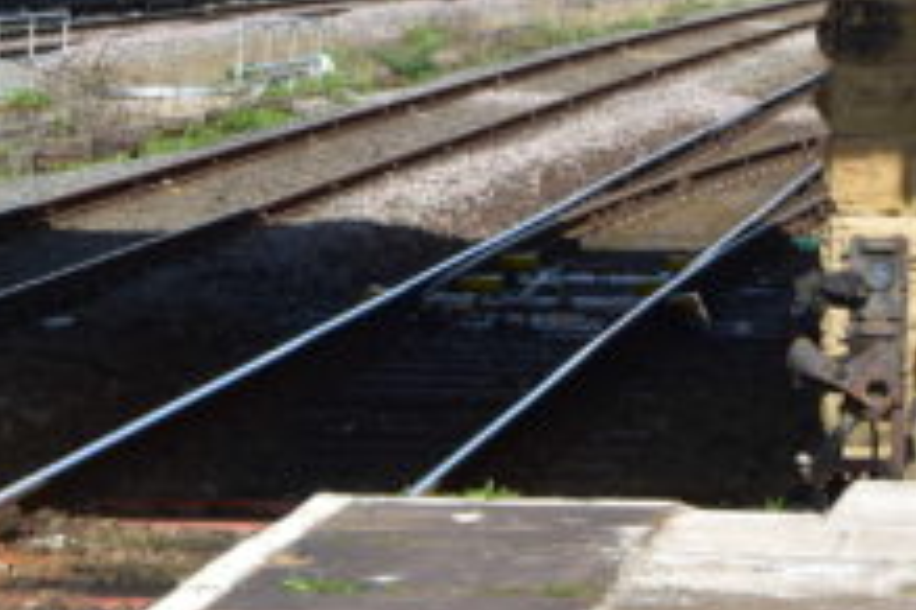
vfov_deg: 5.9
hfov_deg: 8.9
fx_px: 5826
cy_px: -269
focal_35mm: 229
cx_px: 903
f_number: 11
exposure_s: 1/400
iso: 400
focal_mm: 48
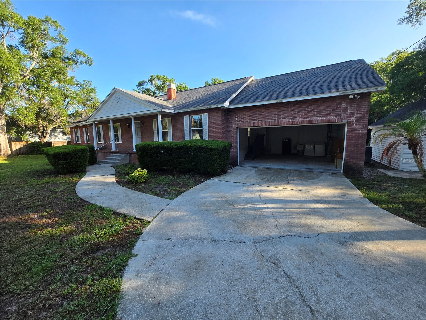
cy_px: 160
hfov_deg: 106.2
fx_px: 160
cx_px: 213
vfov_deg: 89.9
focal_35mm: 13
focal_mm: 1.7
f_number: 2.2
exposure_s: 1/300
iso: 25
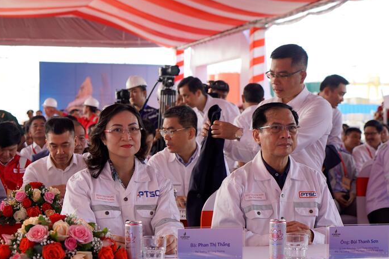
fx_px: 875
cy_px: 142
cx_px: 191
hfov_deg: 25.1
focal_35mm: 81
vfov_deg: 16.9
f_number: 4
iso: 125
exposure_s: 1/160
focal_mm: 47
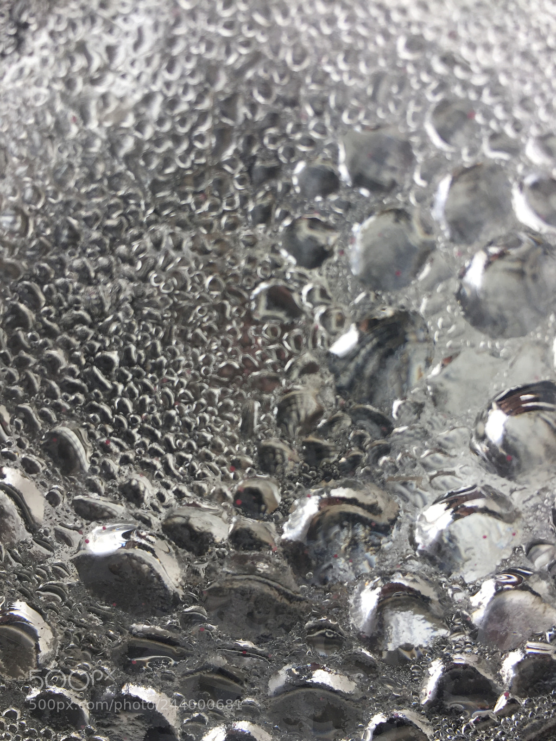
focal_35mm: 29
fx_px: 621
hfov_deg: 48.2
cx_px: 278
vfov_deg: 61.7
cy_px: 370
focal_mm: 4.15
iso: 32
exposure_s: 1/255
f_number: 2.2
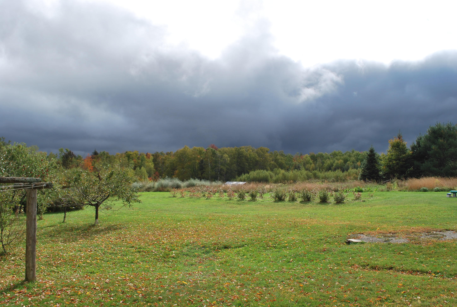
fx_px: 420
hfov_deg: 57.1
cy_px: 154
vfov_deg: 40.1
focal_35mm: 33
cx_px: 228
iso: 100
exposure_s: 1/320
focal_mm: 22
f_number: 9
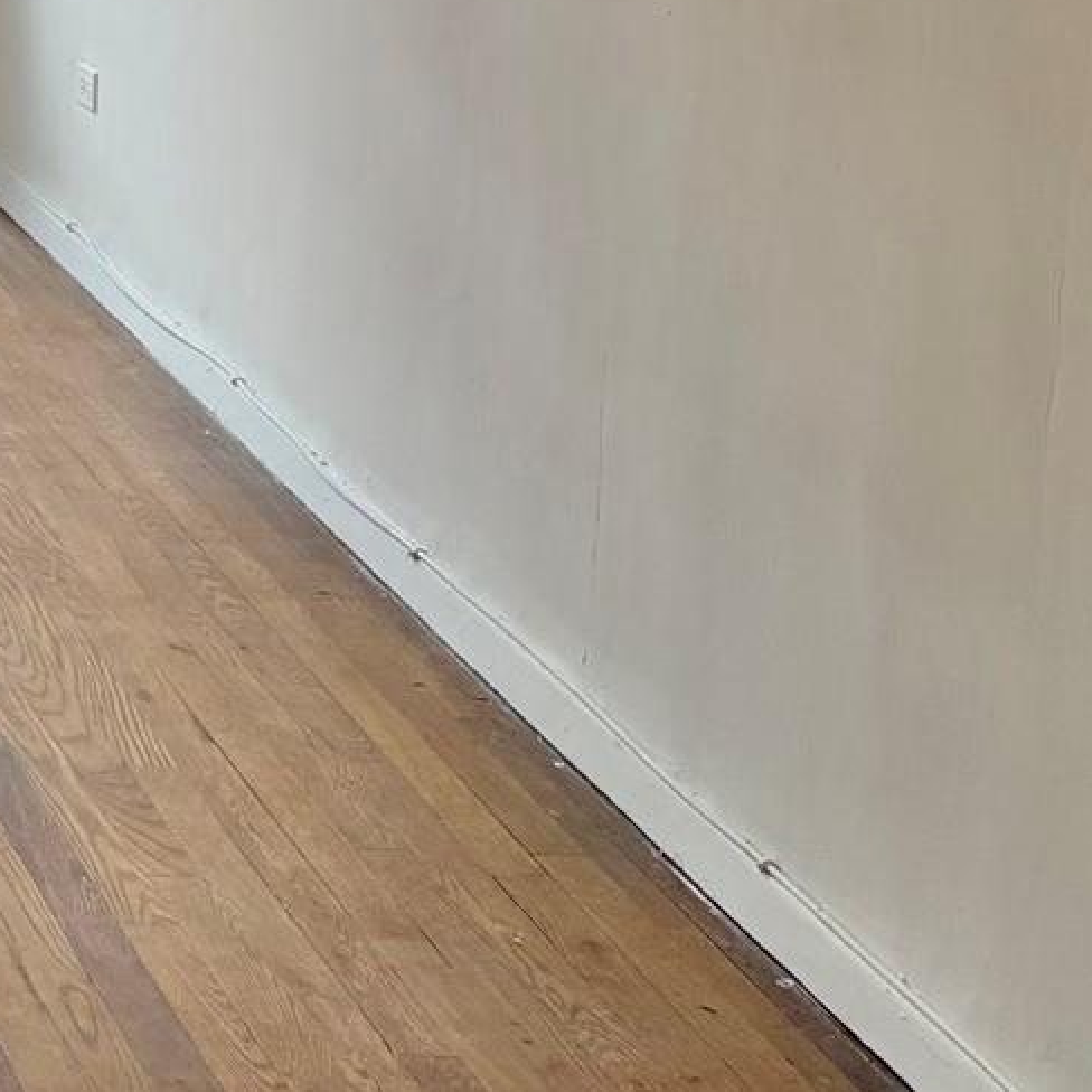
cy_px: -141
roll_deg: -0.8
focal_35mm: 89
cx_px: -922
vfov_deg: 18.7
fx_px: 3176
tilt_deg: -8.2
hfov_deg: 16.2
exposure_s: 1/187
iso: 80
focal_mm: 6.76
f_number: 1.78
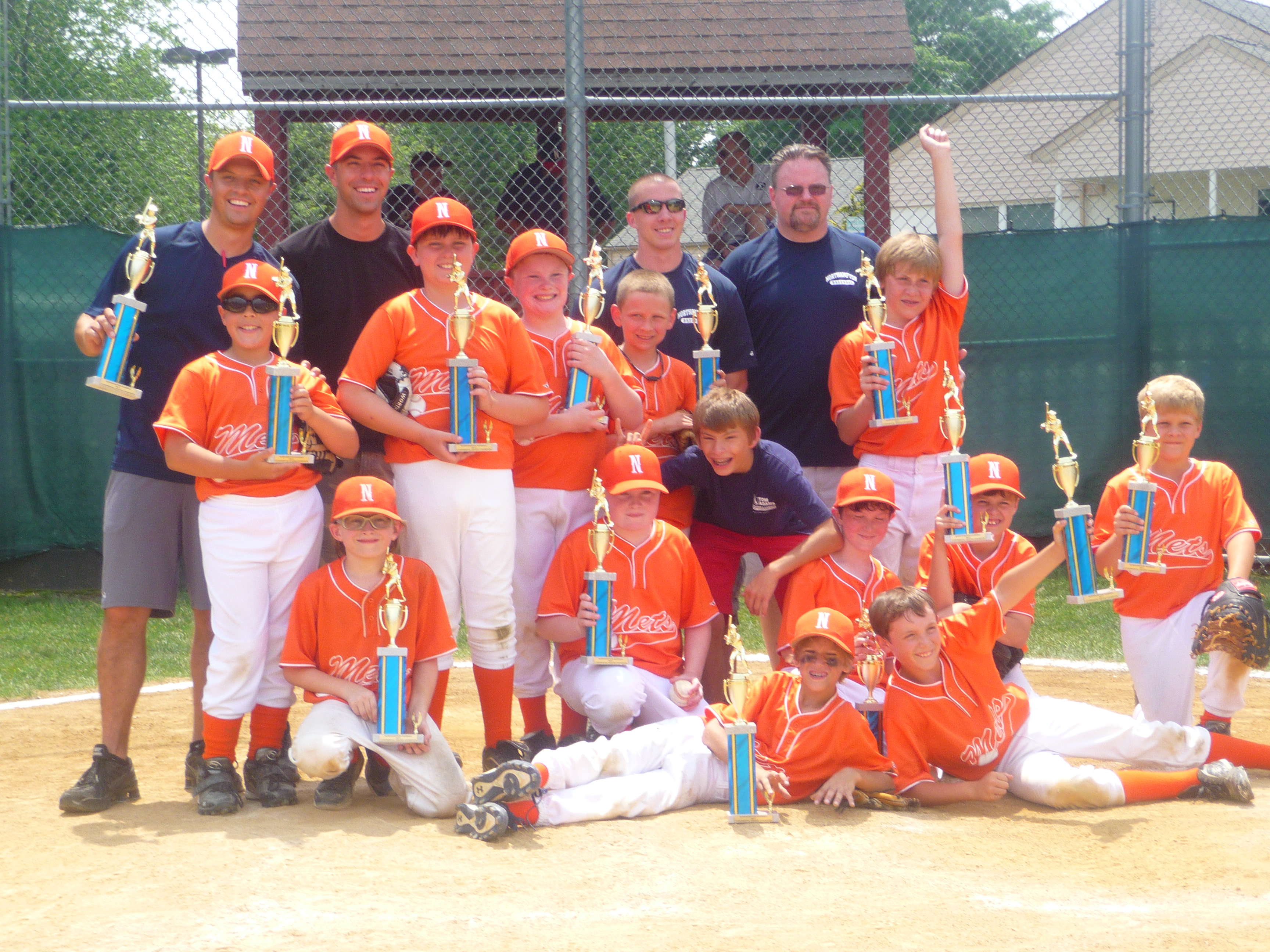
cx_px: 635
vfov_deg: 19.1
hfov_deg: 25.3
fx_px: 2825
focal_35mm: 77
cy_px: 476
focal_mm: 13.1
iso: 100
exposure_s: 1/250
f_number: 4.6
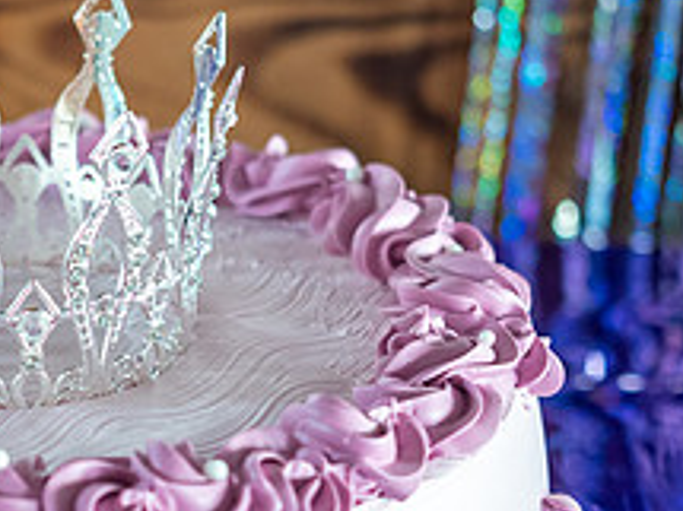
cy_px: 519
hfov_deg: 12.5
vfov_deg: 9.4
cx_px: -10
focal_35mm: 156
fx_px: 3076
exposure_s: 1/100
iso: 1600
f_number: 4
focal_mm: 60
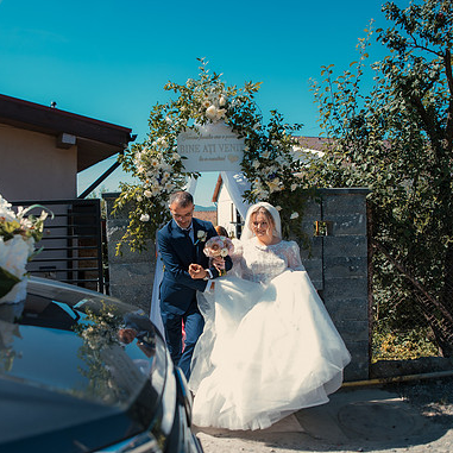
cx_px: 169
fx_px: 459
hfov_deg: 52.0
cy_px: 227
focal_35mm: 31
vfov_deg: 52.5
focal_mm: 24
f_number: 3.5
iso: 200
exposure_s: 1/500
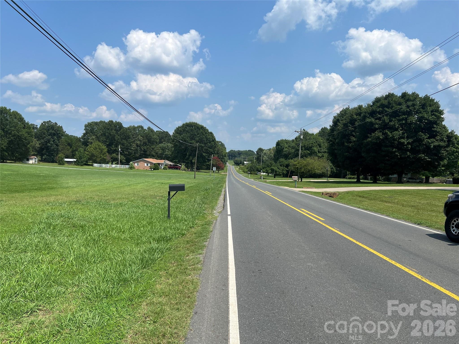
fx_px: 345
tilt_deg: -3.8
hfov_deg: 67.3
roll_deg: -1.5
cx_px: 230
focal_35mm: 26
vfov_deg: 53.1
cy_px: 172
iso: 50
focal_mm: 5.7
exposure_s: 1/5076
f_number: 1.5
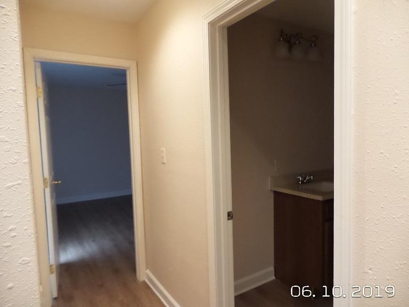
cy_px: 154
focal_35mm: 23
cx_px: 204
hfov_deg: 73.9
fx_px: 272
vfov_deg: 58.9
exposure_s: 1/30
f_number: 2.8
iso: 800
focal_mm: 4.1
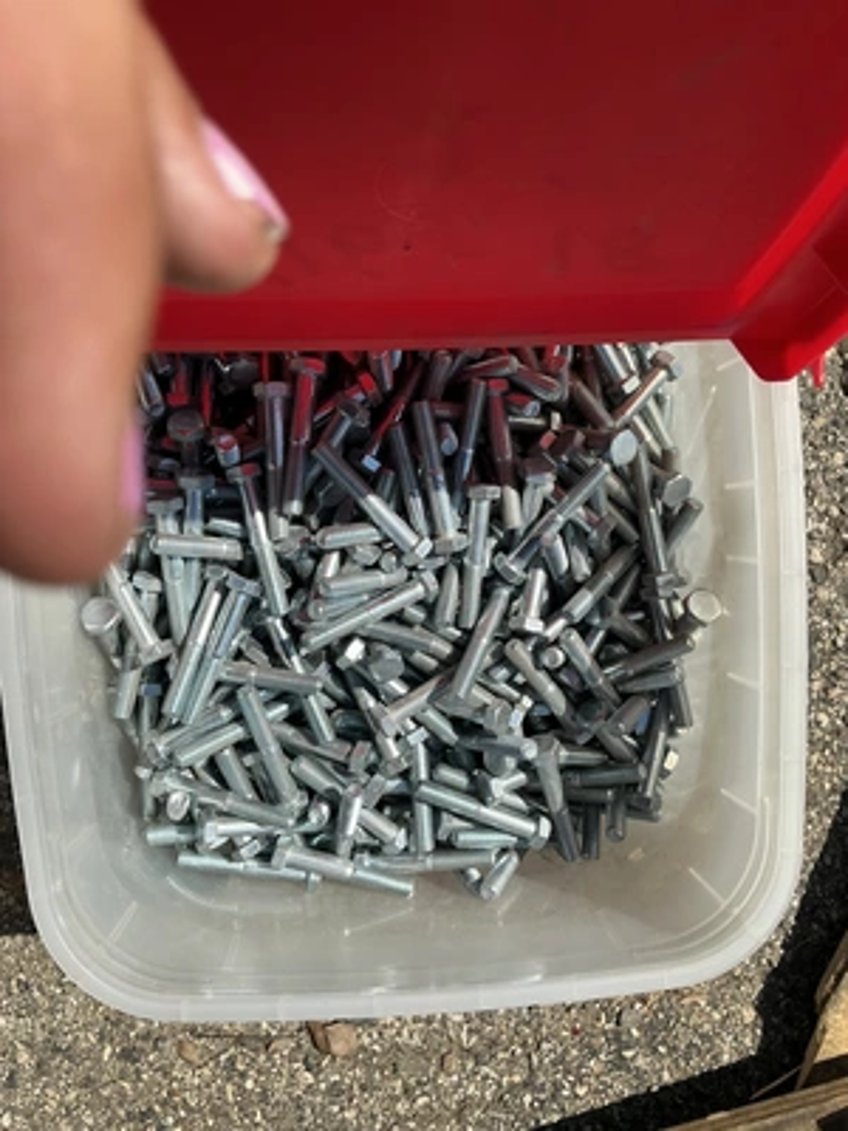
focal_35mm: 28
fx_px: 915
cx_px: 424
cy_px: 566
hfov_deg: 49.7
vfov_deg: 63.4
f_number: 1.8
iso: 25
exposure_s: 1/2427
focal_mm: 3
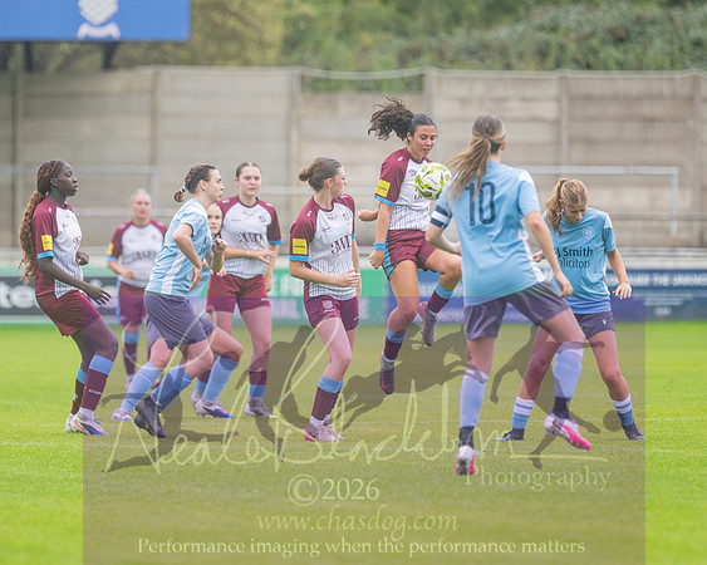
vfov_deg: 3.4
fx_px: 9446
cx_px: 299
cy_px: 231
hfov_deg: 4.3
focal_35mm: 452
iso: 560
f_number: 2.8
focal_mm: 300
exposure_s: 1/1600
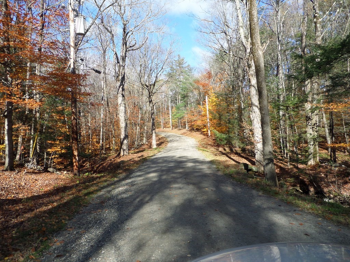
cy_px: 131
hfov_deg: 71.6
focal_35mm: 24
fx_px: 243
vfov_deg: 56.8
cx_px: 175
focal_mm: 4
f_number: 3.2
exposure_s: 1/500
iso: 100
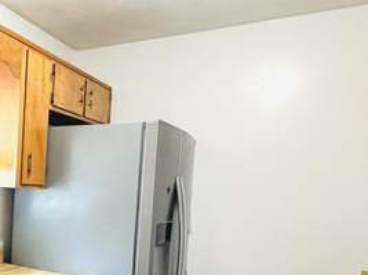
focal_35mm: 42
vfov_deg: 33.5
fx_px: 446
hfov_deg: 38.9
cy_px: 213
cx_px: -11
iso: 400
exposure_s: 1/60
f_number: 2.2
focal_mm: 2.22
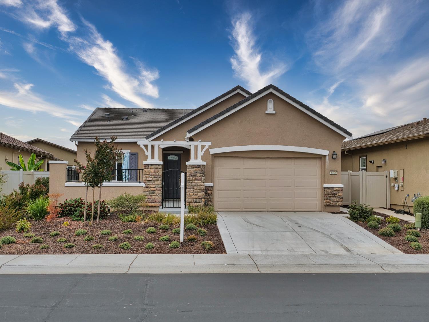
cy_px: 161
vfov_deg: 37.7
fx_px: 471
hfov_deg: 49.0
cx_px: 214
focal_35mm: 38
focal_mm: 19
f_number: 6.3
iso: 250
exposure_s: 1/250
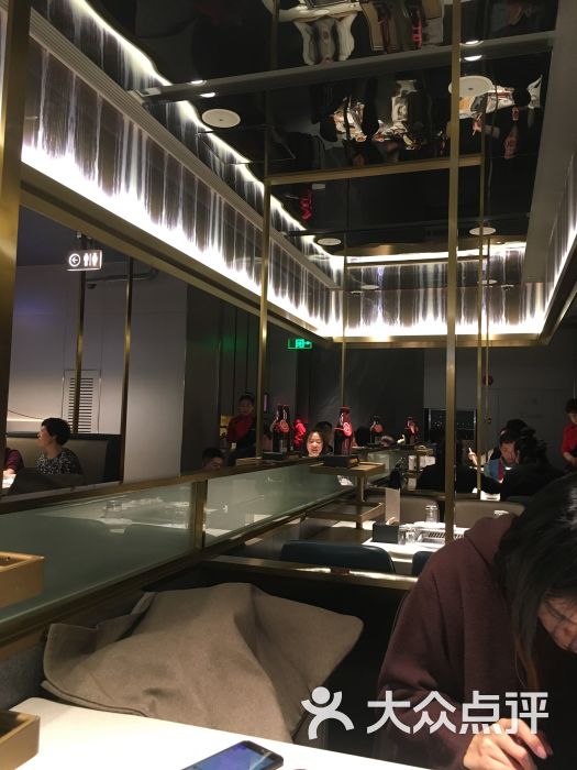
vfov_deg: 61.7
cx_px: 288
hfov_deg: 48.2
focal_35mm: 29
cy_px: 385
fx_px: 645
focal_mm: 4.15
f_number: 2.2
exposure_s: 1/33
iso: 200
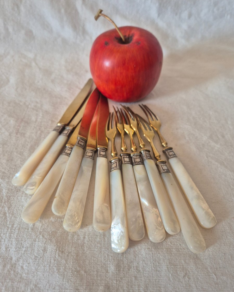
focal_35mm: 24
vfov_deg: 70.3
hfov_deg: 58.8
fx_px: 208
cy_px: 141
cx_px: 117
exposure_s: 1/180
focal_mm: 5.4
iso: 200
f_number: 1.8
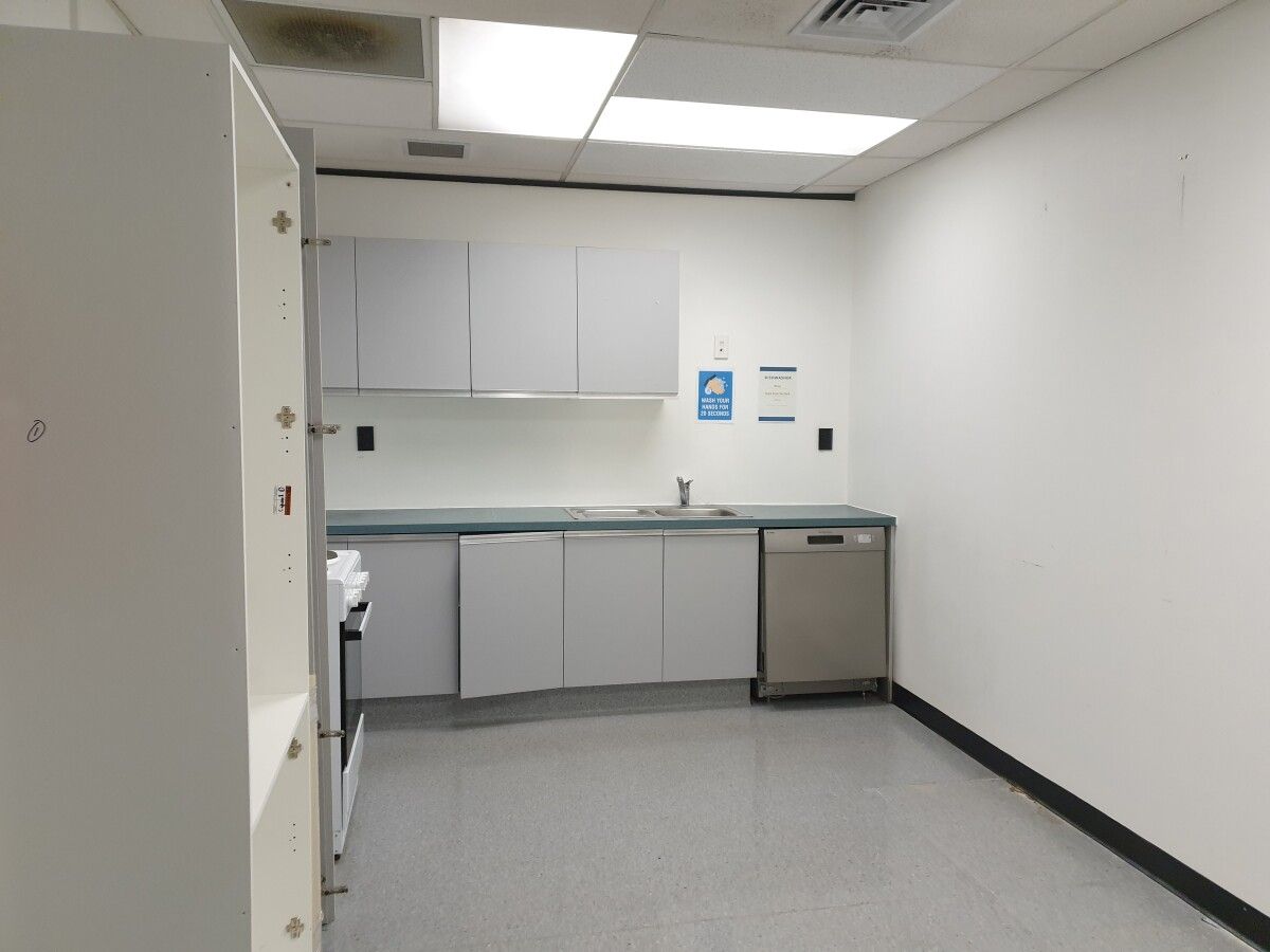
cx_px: 635
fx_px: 954
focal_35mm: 26
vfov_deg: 53.1
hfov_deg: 67.3
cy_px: 476
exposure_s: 1/50
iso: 200
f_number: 1.5
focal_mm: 4.3
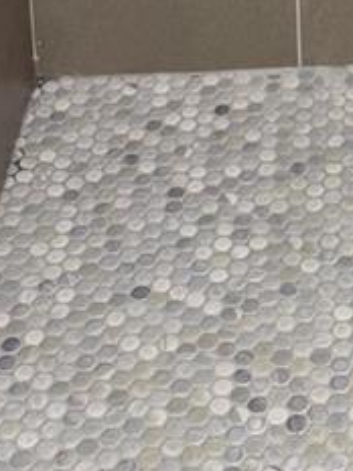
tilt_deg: -11.3
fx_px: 1686
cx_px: 479
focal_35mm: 124
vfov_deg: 12.2
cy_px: -706
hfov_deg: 11.6
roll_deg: +0.7
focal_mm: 6.76
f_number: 1.78
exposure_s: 1/60
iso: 125
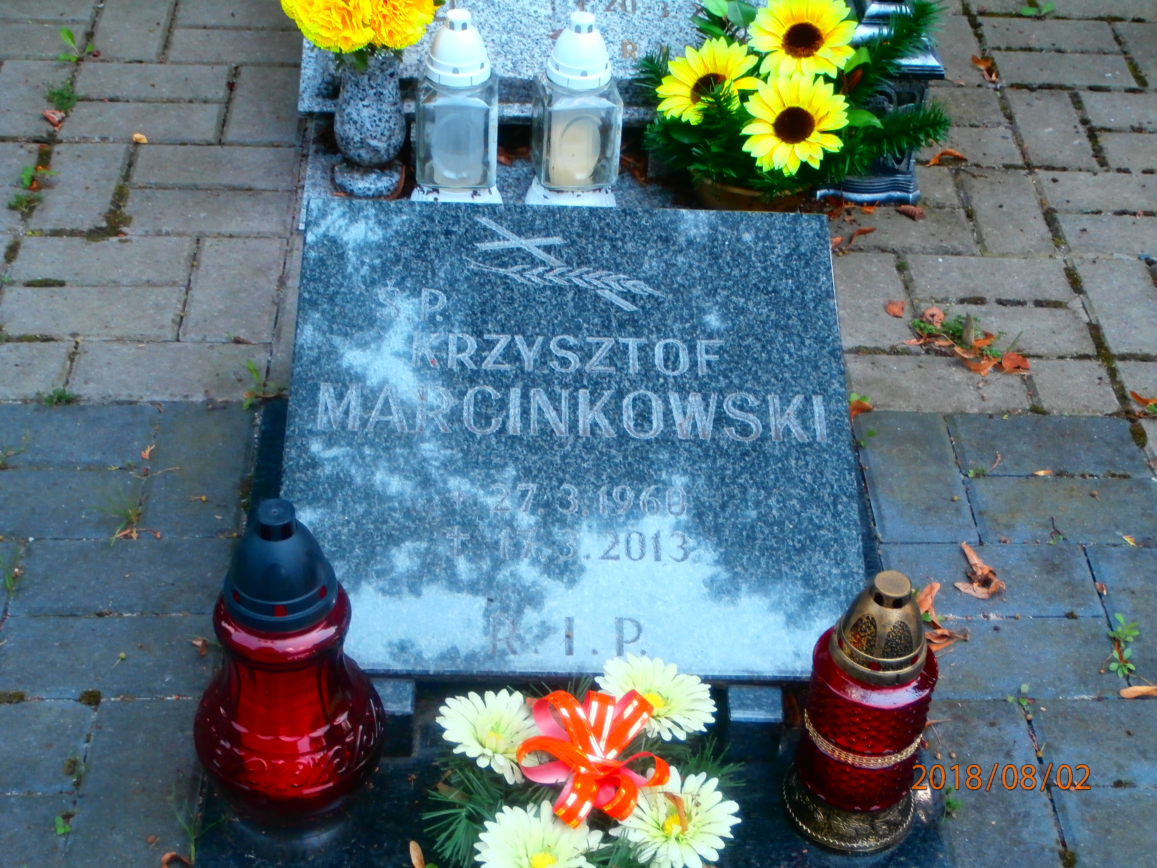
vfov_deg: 25.7
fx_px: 1905
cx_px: 578
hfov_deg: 33.8
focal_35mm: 57
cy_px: 434
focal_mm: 10.11
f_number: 4.5
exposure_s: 1/80
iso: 200
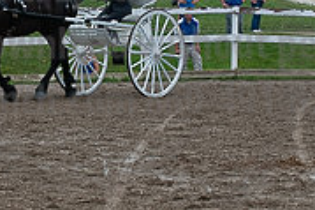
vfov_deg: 4.8
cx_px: 72
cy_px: 41
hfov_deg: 7.2
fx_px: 2509
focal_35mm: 287
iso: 500
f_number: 5.6
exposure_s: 1/1000
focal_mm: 102
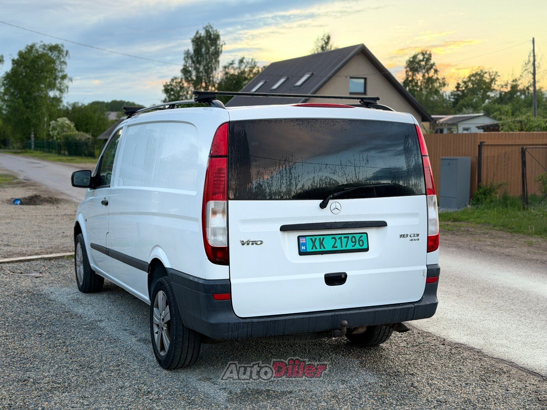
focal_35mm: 48
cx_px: 274
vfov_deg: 30.3
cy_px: 205
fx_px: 759
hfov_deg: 39.7
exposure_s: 1/121
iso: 80
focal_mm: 6.76
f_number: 1.78
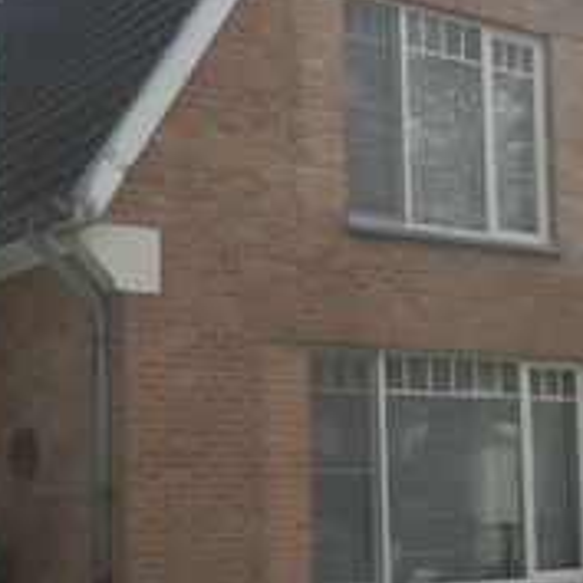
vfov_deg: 24.8
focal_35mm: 69
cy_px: 405
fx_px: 1315
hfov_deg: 25.0
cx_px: 257
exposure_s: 1/1000
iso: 160
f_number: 4
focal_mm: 4
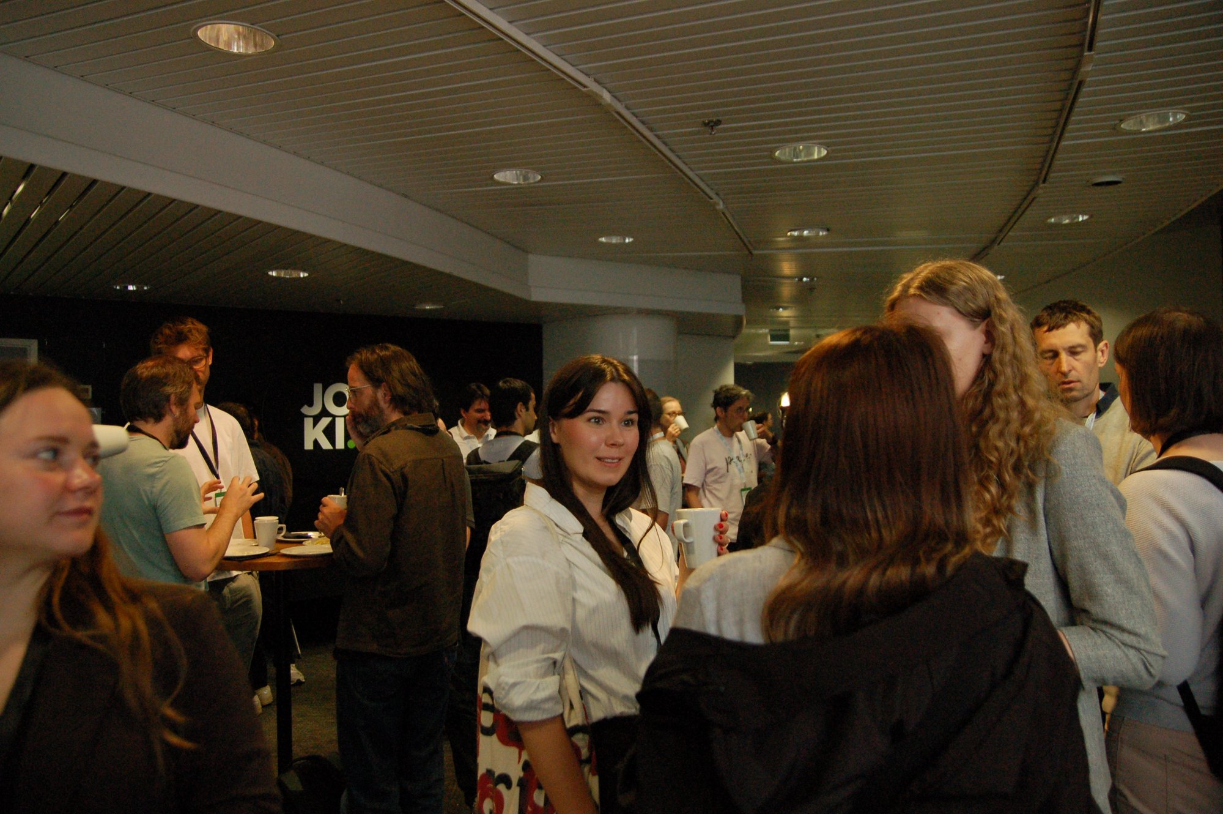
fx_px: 967
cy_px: 407
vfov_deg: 45.6
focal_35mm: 28
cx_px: 612
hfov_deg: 64.6
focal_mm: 19
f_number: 2.8
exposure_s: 1/125
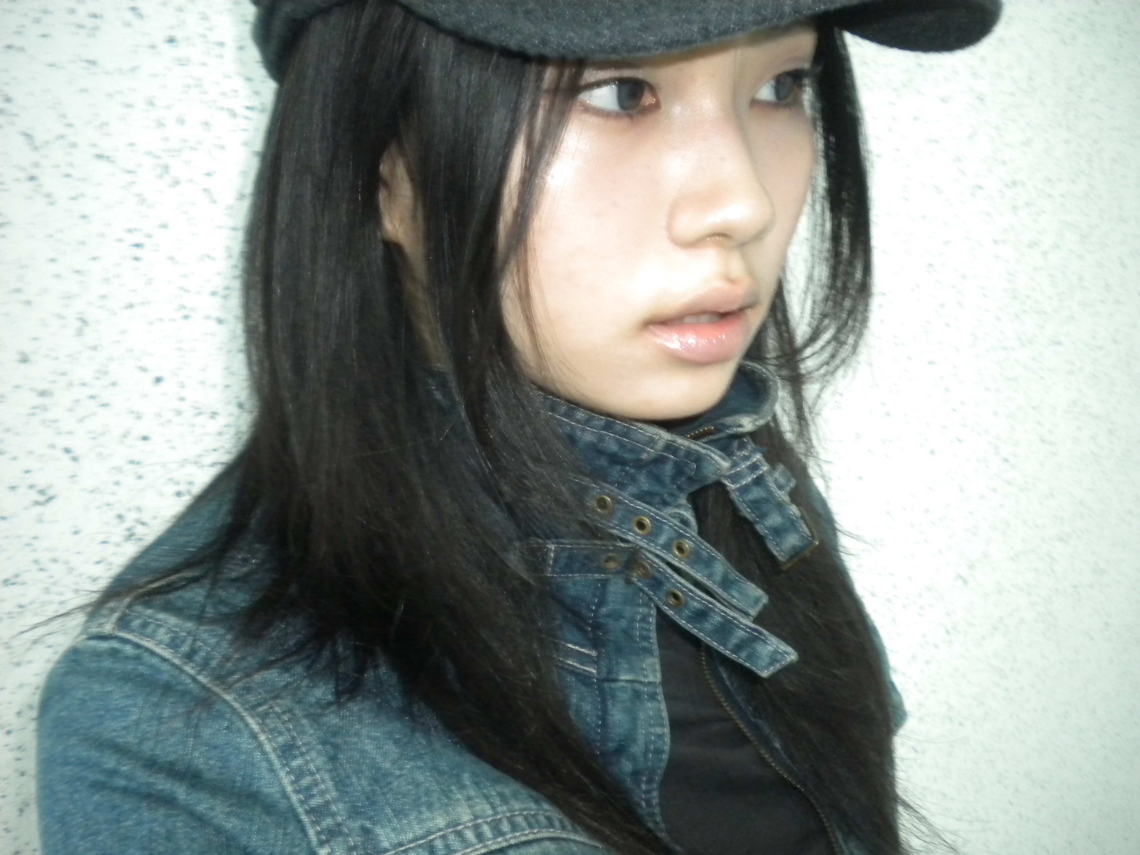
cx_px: 570
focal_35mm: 35
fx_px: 1153
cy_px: 428
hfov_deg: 52.6
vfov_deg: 40.7
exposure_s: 1/35.4
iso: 400
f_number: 3.1
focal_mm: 6.3
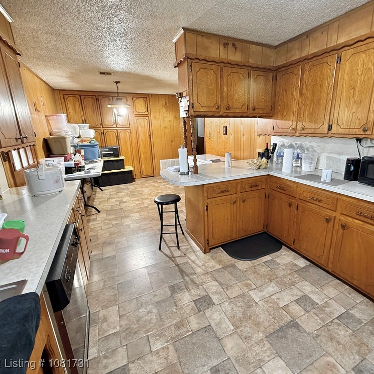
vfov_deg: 83.9
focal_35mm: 17
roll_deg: +2.1
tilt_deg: -13.3
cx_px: 207
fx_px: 208
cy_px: 182
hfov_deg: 83.7
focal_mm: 2.22
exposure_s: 1/60
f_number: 2.2
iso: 250
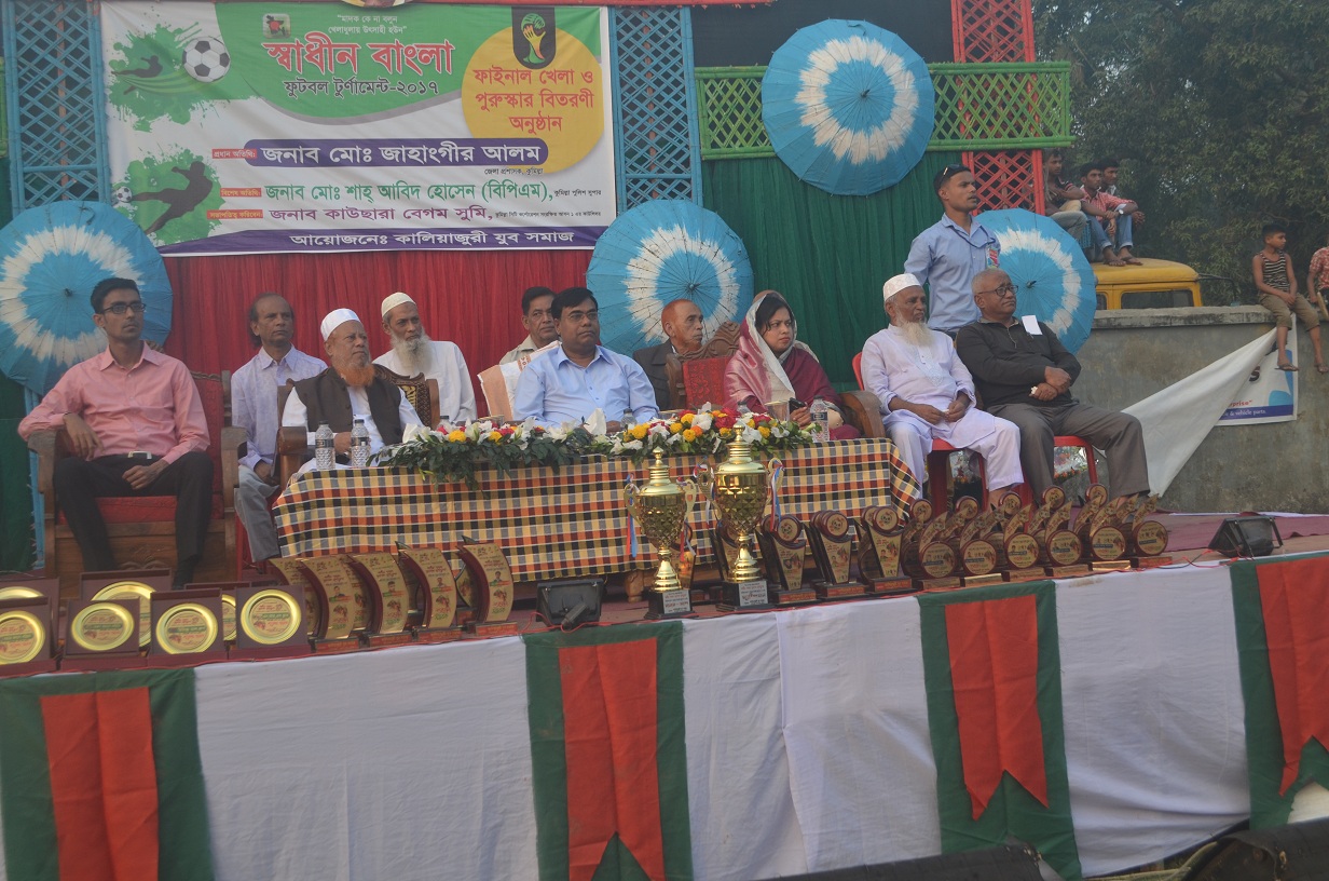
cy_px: 440
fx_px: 1437
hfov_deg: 49.6
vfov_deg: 34.1
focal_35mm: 39
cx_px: 664
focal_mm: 26
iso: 320
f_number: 5.6
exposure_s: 1/125
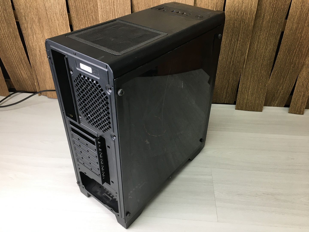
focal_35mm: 29
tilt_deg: -35.6
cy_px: 116
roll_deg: +0.4
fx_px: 259
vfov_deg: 48.2
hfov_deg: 61.7
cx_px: 154
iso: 25
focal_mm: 4.15
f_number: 2.2
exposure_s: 1/33
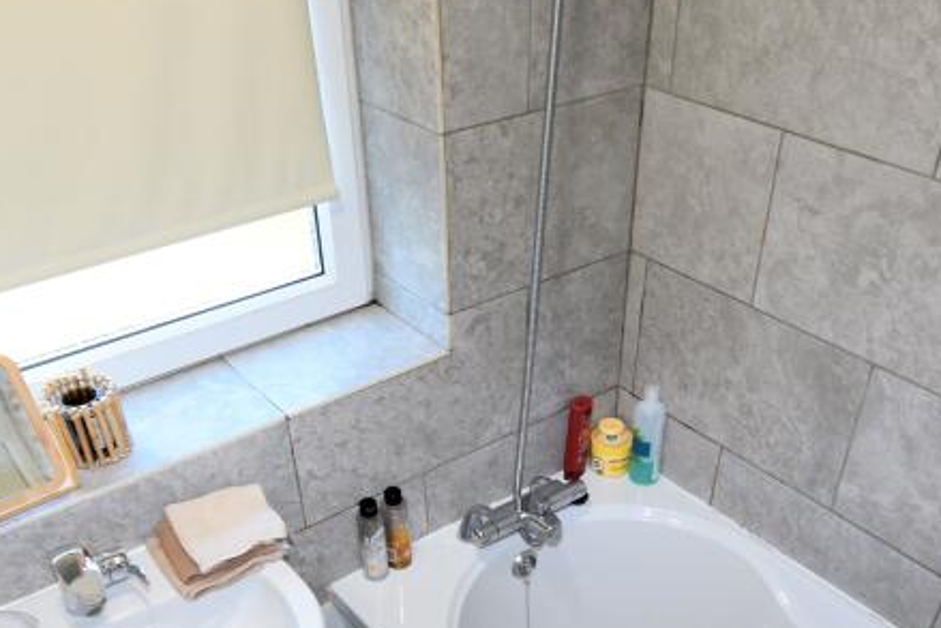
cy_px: 533
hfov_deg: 54.4
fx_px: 915
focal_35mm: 35
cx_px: 506
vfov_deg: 36.2
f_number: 5
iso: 400
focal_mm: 10
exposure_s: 1/100
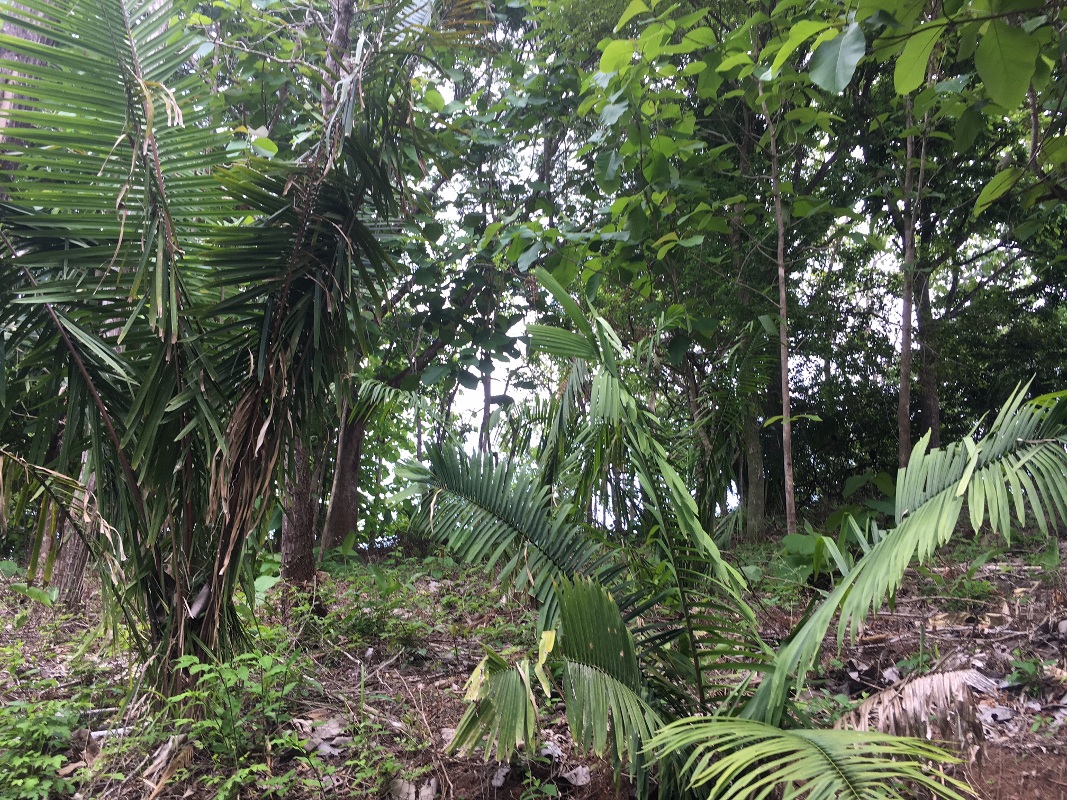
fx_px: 894
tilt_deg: +17.1
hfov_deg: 61.7
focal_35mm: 29
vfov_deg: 48.2
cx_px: 534
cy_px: 400
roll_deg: -2.2
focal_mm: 4.15
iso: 25
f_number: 2.2
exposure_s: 1/60
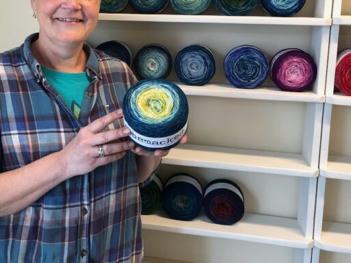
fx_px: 426
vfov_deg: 33.8
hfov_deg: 44.2
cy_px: 71
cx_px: 120
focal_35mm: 42
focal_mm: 4
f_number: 1.8
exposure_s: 1/30
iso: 20
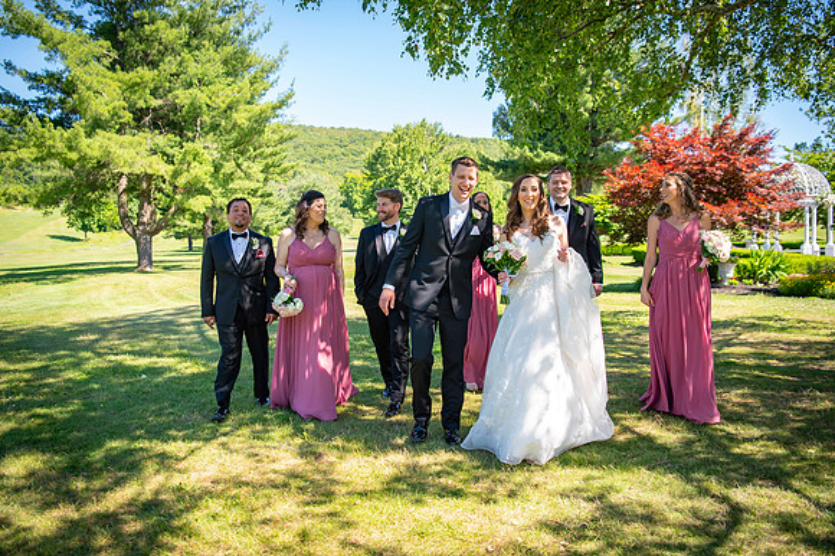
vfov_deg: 43.6
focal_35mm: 30
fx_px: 695
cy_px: 278
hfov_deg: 62.0
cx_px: 418
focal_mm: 30
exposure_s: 1/800
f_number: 3.2
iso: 250
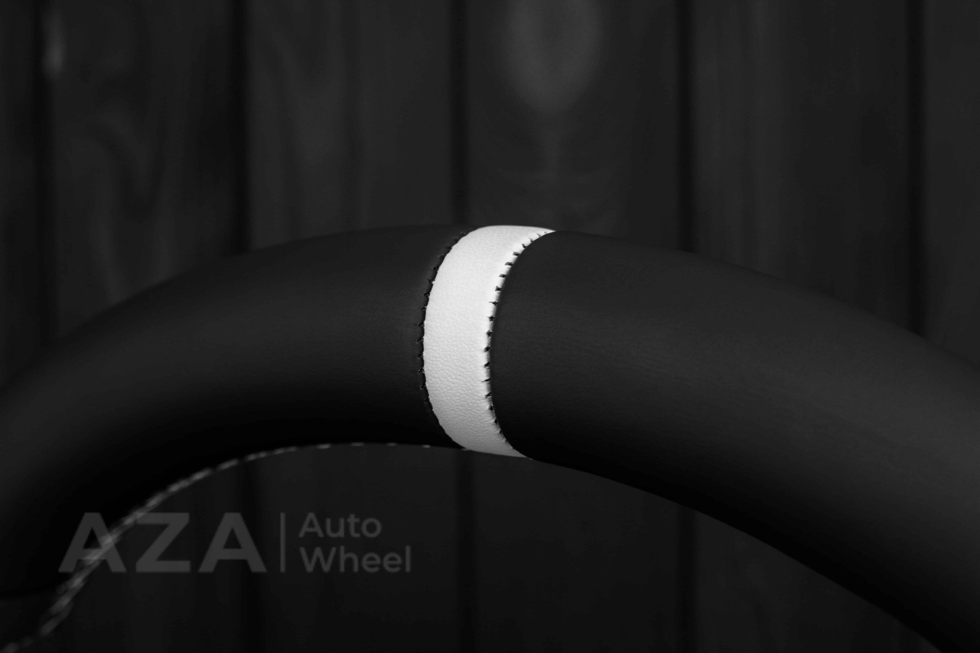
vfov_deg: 25.8
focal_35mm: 52
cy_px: 326
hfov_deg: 37.8
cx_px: 490
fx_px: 1429
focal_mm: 35
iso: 500
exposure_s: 1/125
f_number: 6.3
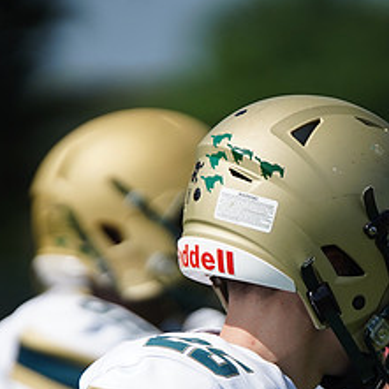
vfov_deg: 2.6
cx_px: 308
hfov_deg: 2.6
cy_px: 307
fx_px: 8506
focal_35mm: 669
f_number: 2.8
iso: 500
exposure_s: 1/8000
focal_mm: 300
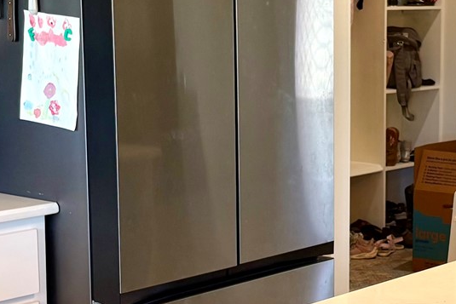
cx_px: 331
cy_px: 169
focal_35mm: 97
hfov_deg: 20.9
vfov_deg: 14.1
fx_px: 1229
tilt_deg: -8.4
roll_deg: -0.4
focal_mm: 5.96
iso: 100
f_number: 1.6
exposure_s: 1/60
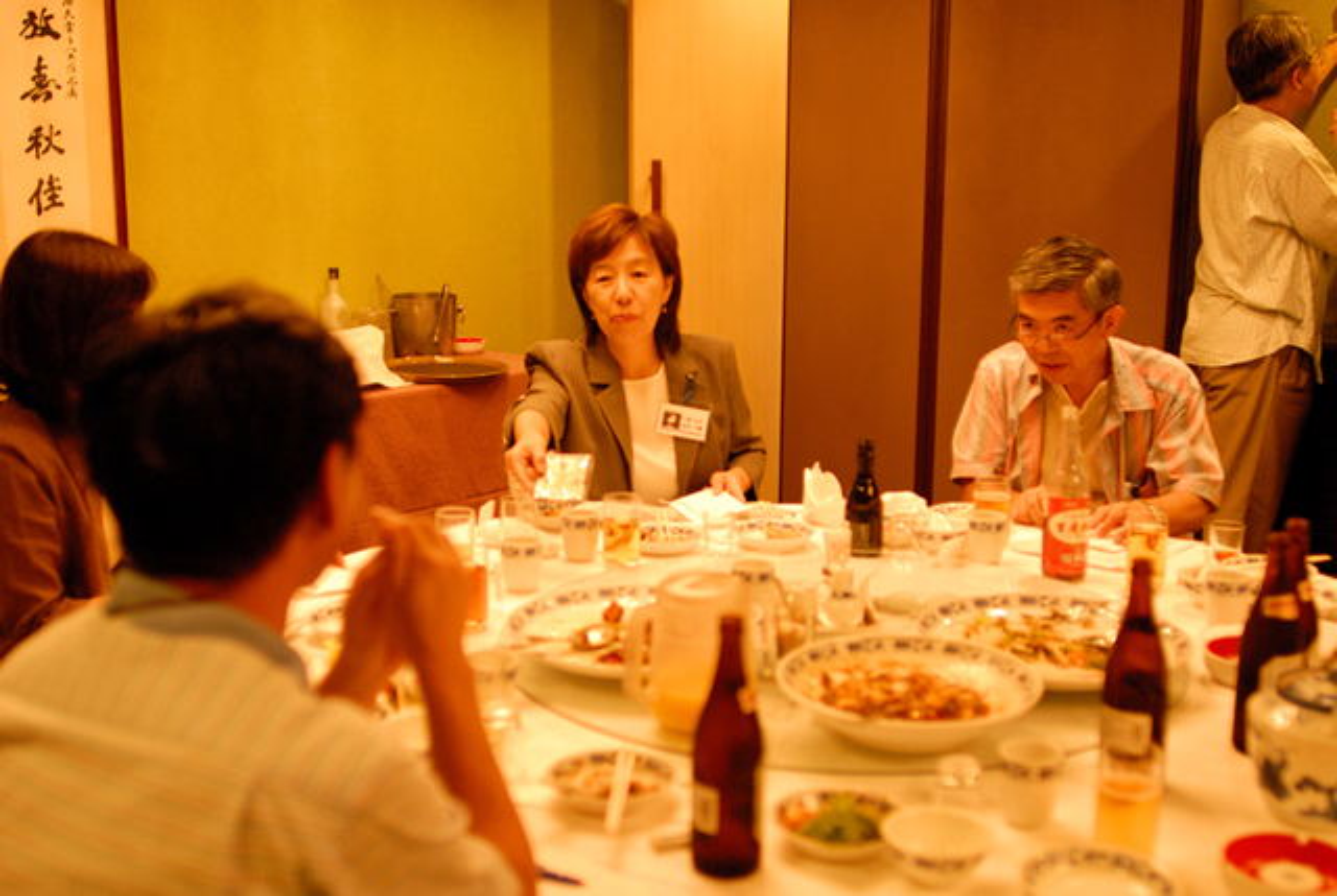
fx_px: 1562
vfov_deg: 32.0
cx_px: 668
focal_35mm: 42
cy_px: 448
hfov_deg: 46.3
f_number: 2
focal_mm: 28
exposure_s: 1/80
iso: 800
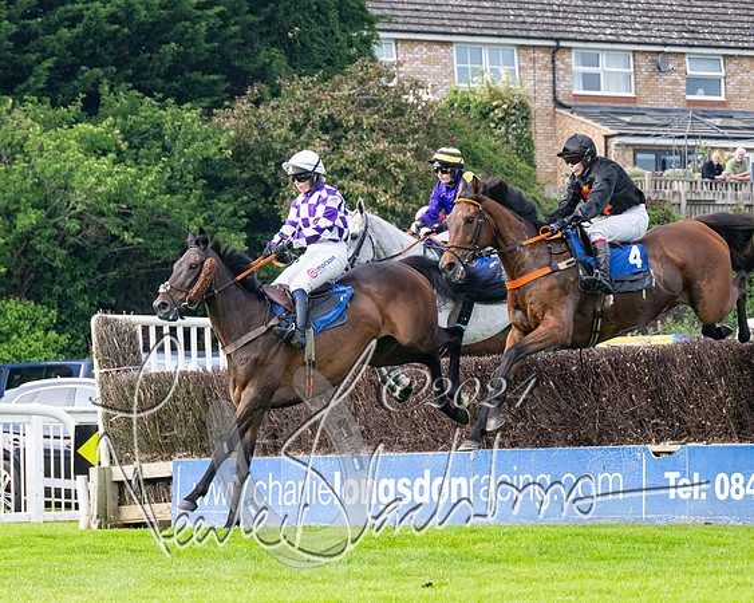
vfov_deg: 8.4
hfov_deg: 10.4
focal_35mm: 185
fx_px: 4124
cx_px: 303
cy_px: 255
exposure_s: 1/2500
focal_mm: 98
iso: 640
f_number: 4
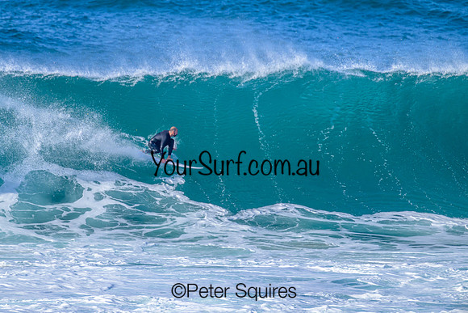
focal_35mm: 693
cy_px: 119
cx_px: 178
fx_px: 9009
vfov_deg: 2.0
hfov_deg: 3.0
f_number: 8
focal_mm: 560
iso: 800
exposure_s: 1/2000
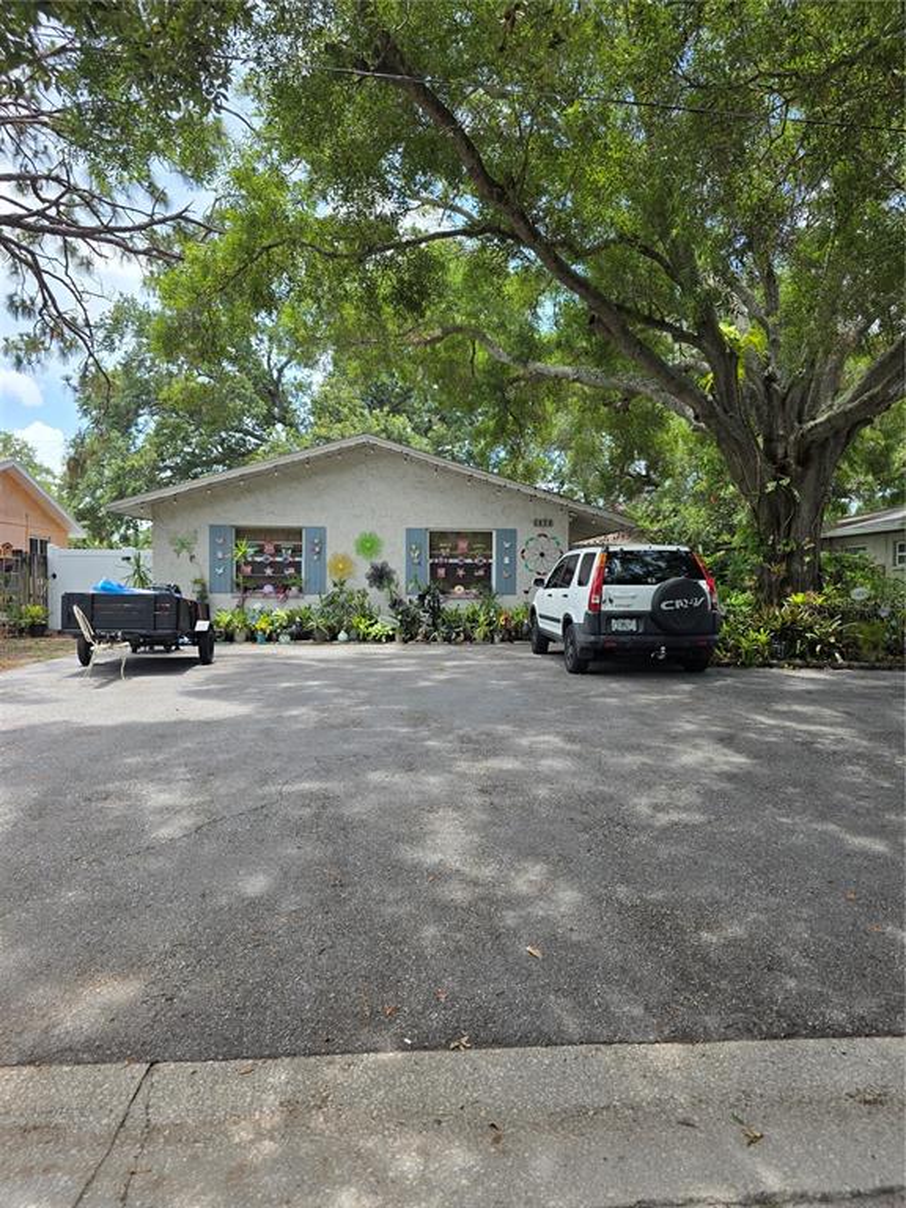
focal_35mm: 23
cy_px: 604
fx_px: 803
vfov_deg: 73.9
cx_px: 453
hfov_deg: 58.9
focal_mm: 6.3
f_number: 1.7
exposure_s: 1/1869
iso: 80
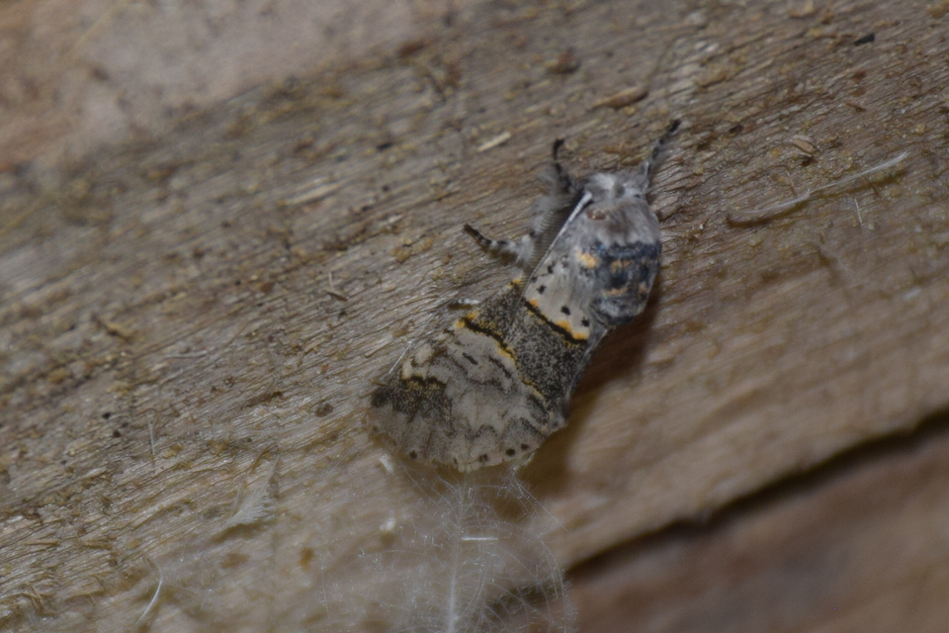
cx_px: 474
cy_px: 316
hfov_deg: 9.8
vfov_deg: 6.5
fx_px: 5535
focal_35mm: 210
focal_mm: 140
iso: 320
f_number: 5.6
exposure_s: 1/60
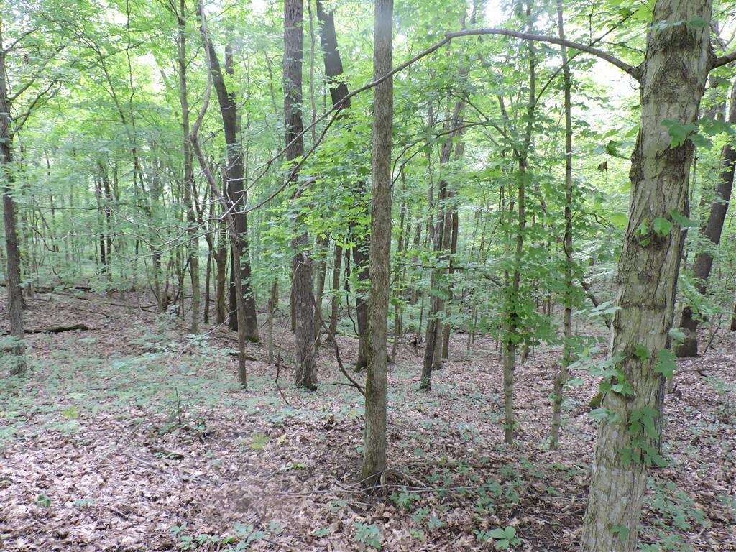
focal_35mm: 24
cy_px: 276
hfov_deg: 71.6
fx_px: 510
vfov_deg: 56.8
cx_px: 368
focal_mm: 4.3
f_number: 3
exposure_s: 1/60
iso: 640
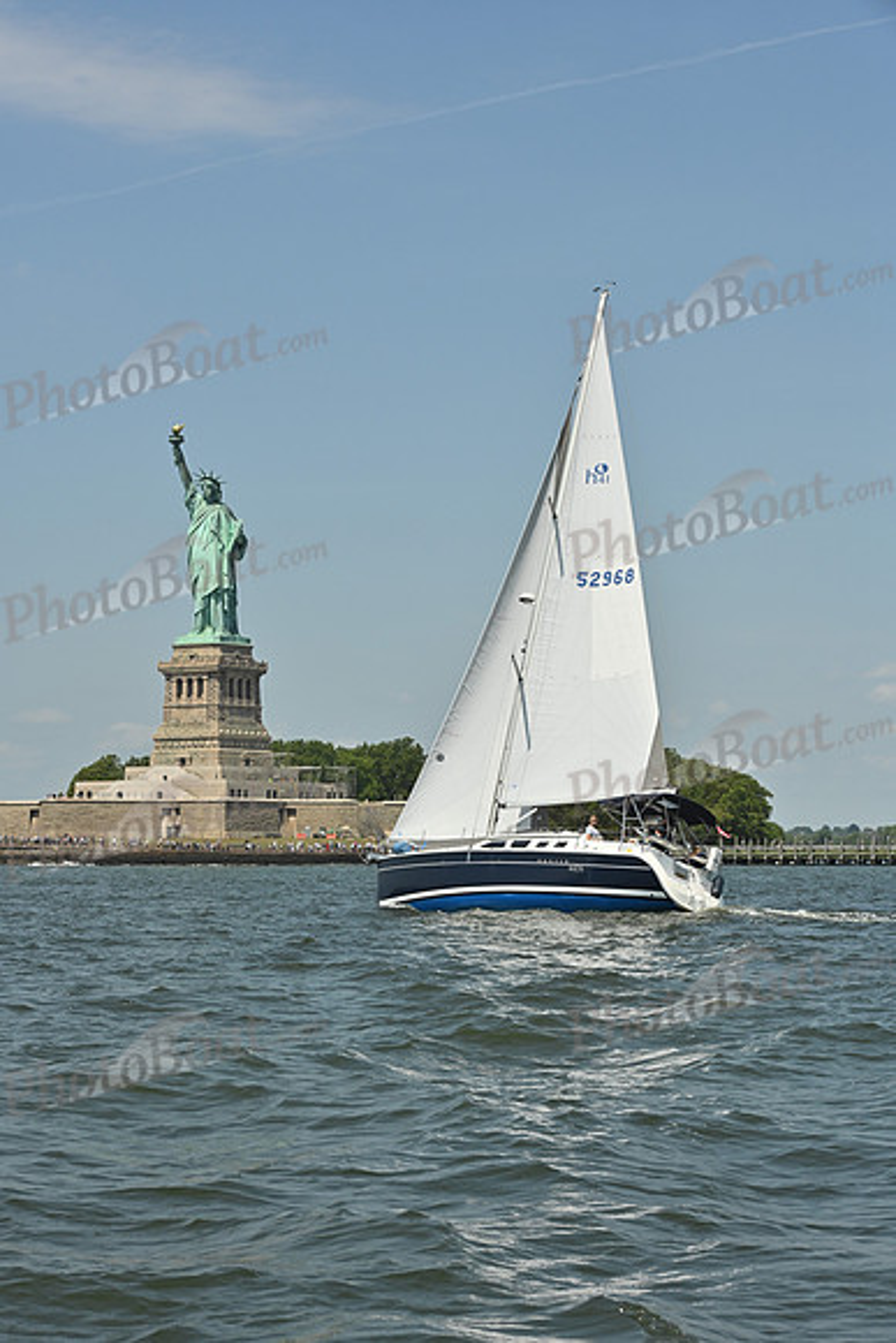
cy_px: 672
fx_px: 2612
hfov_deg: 19.5
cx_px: 448
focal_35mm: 70
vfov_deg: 28.8
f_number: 10
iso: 320
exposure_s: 1/1250
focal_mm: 70
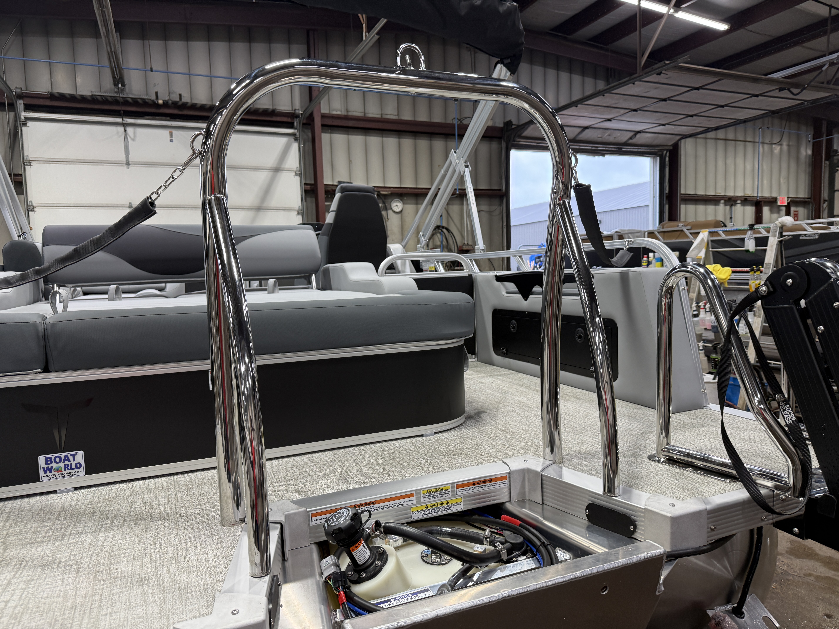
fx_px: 582
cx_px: 420
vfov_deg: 56.8
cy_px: 314
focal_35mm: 24
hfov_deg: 71.6
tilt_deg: +0.3
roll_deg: +2.0
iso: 125
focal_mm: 6.76
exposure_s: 1/120
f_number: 1.78
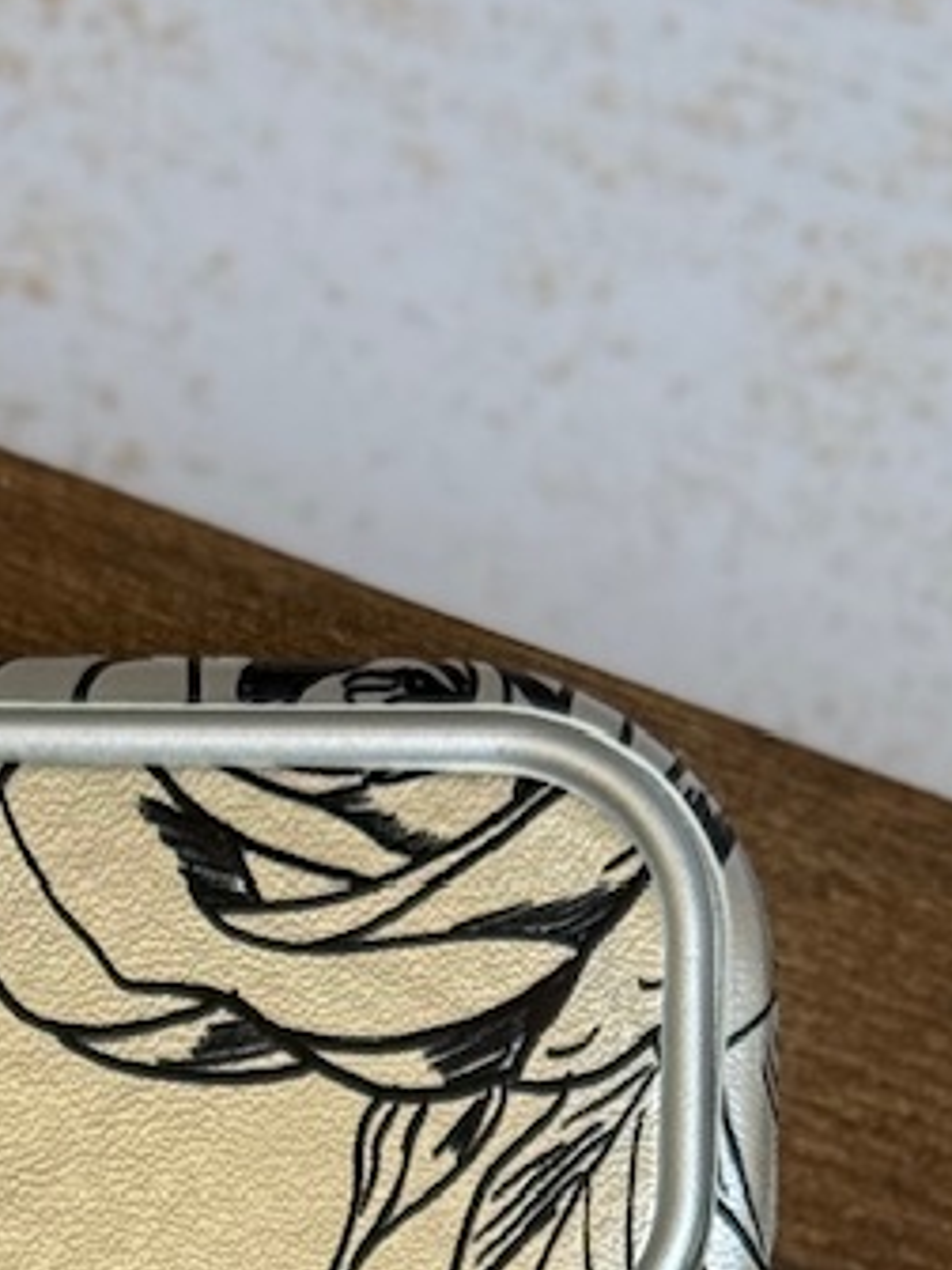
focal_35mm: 183
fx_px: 6710
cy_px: 2245
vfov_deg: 10.2
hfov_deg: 8.1
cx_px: -4
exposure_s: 1/843
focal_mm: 6.76
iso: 64
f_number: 1.78
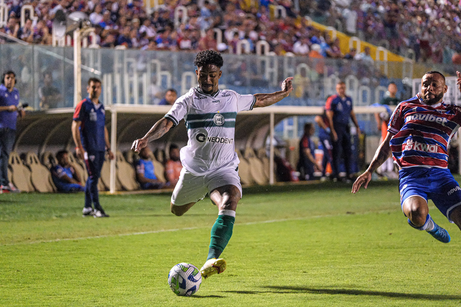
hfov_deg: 9.8
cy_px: 154
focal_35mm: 210
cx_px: 230
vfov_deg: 6.5
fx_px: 2689
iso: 12800
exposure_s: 1/800
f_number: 2.8
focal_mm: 140
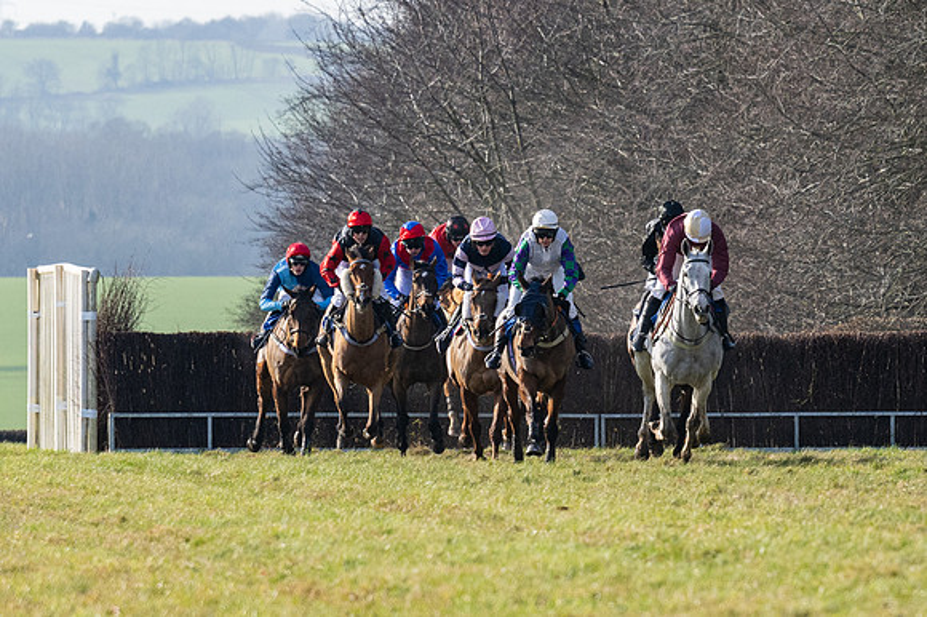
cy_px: 446
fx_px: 15933
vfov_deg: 2.2
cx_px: 678
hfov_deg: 3.3
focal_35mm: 619
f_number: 5
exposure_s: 1/1600
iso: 400
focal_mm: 200
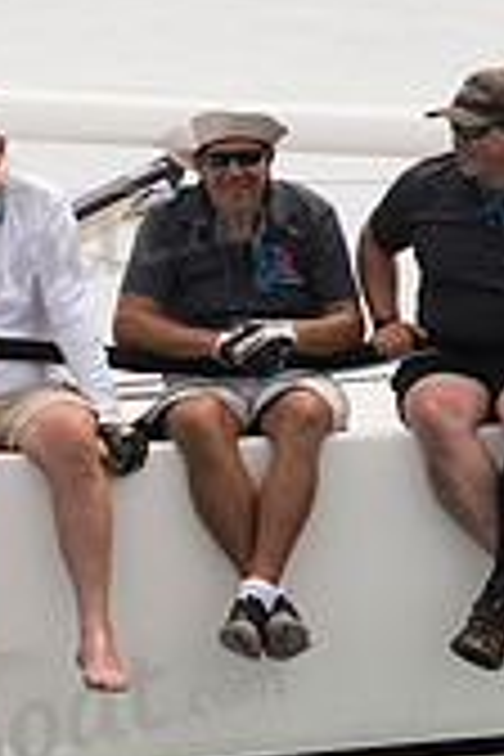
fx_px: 8420
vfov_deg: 5.1
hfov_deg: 3.4
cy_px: 448
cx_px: 522
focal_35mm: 401
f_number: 6.3
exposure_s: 1/1250
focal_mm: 116
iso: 250
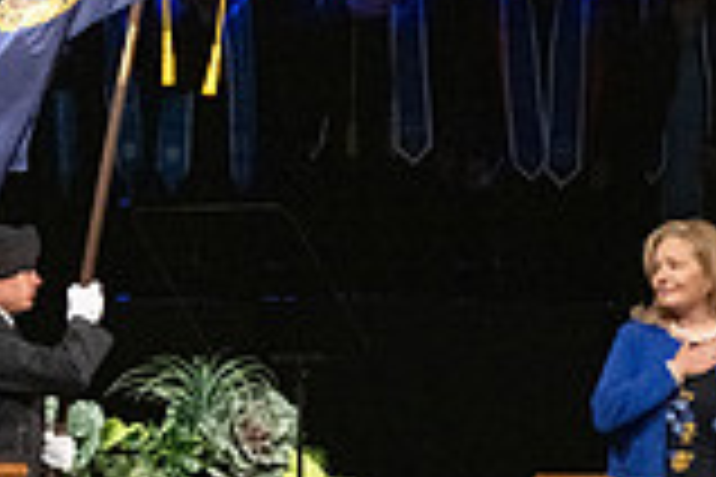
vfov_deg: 1.9
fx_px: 14478
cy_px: 227
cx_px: -288
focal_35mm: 728
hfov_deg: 2.8
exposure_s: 1/320
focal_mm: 200
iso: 6400
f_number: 5.6
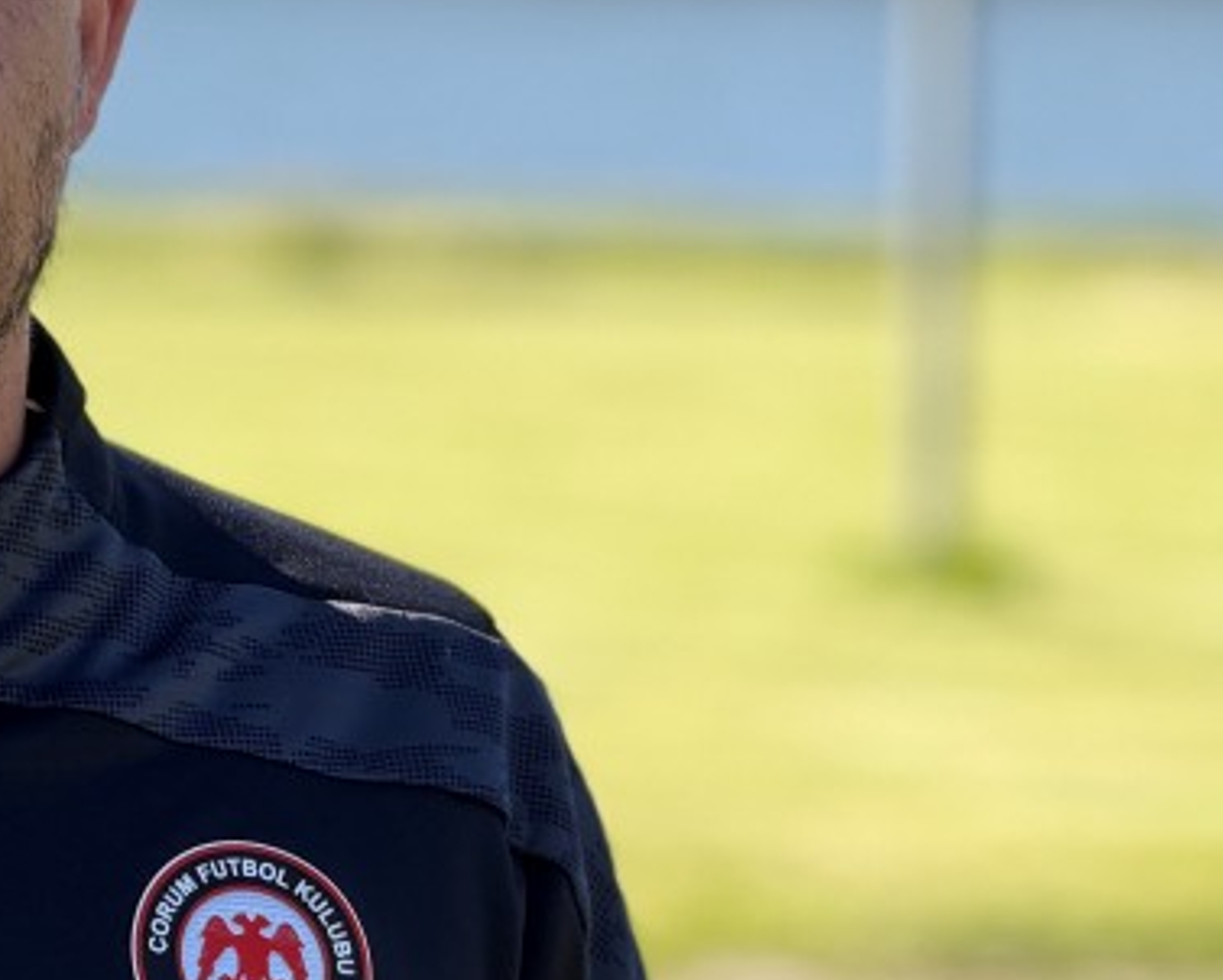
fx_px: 9597
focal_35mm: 265
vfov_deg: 5.8
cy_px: 188
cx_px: -204
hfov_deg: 7.2
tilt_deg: -1.7
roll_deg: +0.2
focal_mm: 16.89
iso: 50
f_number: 2.8
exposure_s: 1/518
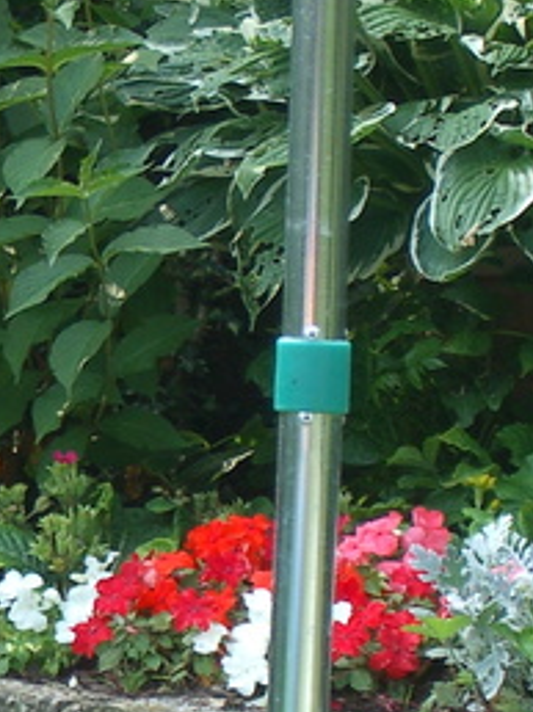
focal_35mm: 242
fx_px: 4977
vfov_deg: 8.2
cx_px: -32
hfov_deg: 6.1
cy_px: 621
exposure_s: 1/60
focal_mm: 17.4
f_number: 4.8
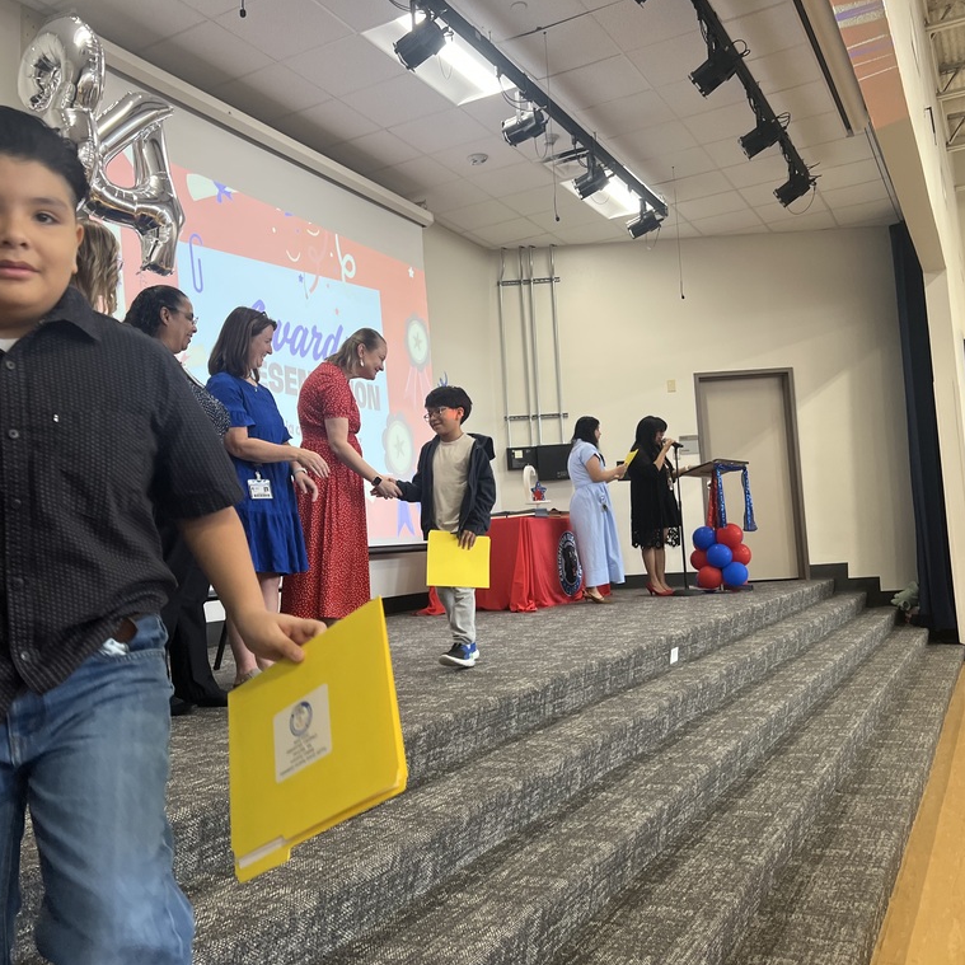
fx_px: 978
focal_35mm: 31
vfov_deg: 52.5
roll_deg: +3.7
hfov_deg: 52.4
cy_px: 481
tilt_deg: +4.0
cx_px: 427
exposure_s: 1/60
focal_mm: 5.7
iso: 100
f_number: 1.5
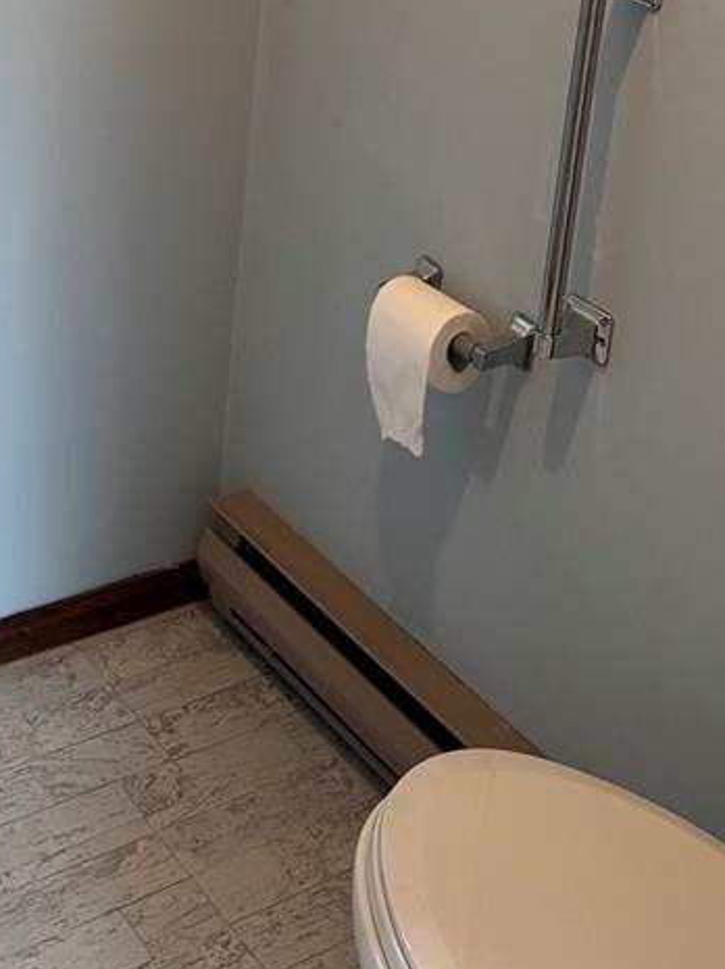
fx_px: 1734
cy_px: -123
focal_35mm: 62
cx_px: 17
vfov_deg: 28.1
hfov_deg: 22.8
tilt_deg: -15.4
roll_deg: -2.2
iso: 200
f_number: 1.78
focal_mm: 6.76
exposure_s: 1/60
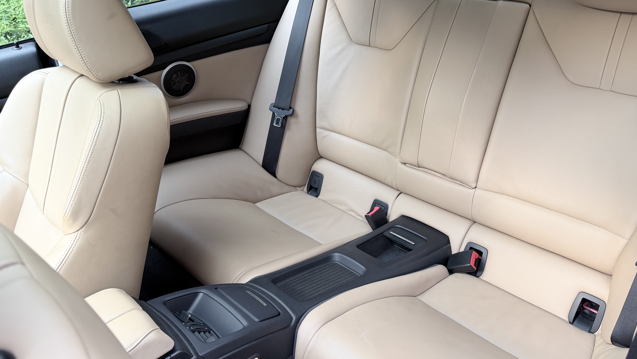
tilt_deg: -32.7
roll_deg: +3.7
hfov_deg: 64.0
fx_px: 507
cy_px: 207
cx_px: 363
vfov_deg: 38.8
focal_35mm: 30
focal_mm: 6.76
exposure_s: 1/121
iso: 125
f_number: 1.78
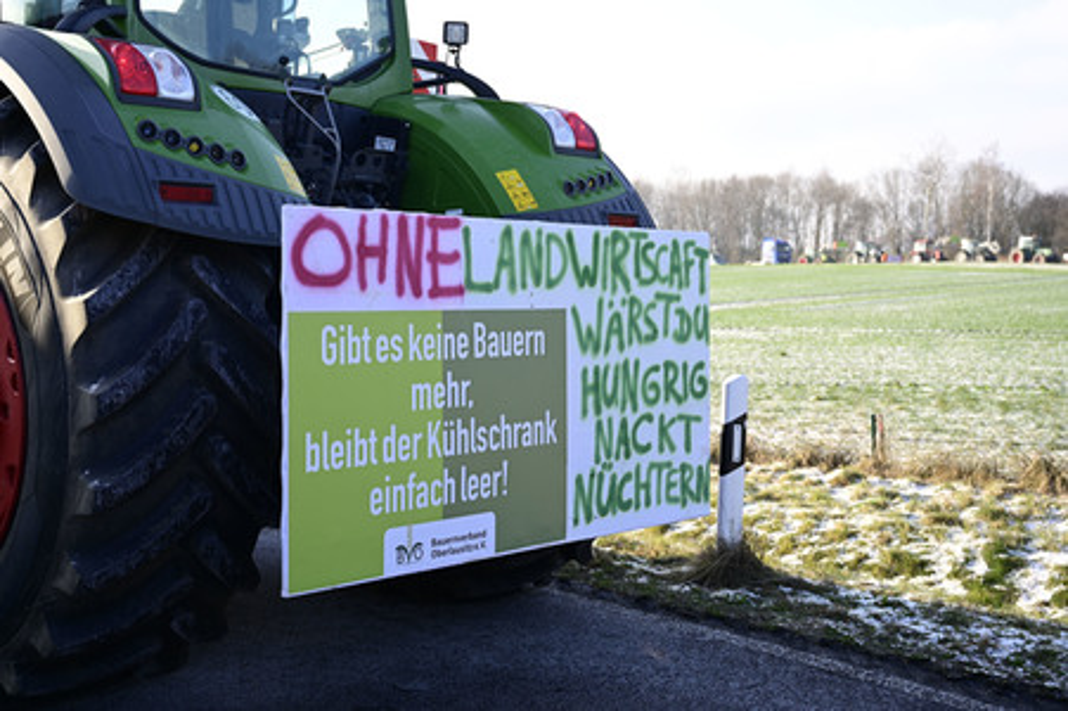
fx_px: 1334
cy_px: 356
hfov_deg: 43.6
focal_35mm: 45
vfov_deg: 29.8
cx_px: 534
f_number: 4.5
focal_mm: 45
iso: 100
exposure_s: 1/200
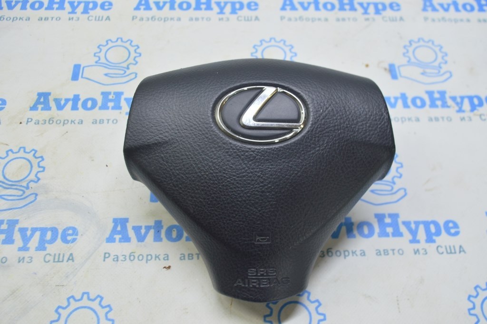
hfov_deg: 51.3
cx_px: 244
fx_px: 507
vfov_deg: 35.4
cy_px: 162
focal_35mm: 38
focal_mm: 25
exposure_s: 1/20
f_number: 5.6
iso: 400
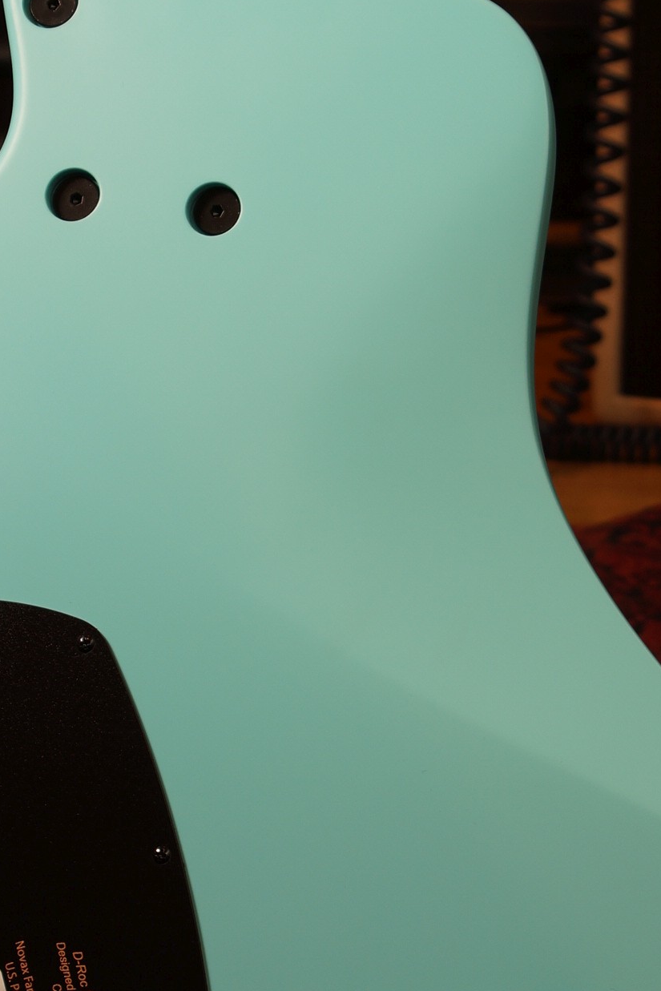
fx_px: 3197
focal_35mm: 116
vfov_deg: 17.6
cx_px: 267
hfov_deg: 11.8
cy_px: 538
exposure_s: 1/25
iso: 100
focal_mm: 35
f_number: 5.6
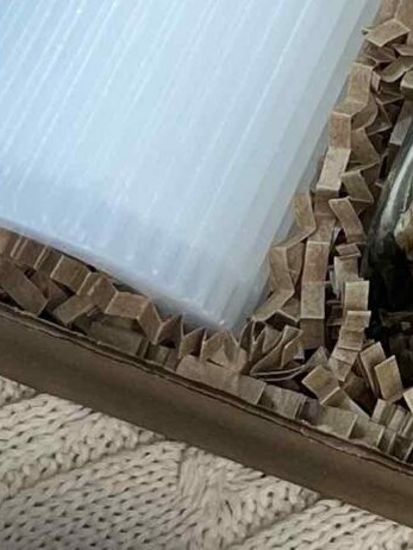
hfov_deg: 9.5
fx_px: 2289
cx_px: 881
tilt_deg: -58.9
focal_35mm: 144
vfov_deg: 12.8
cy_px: -326
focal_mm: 5.1
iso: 64
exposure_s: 1/100
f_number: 1.6
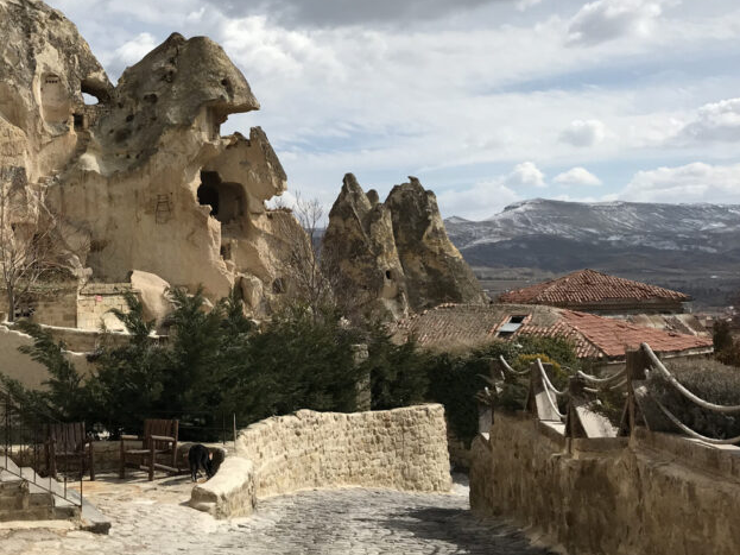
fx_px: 983
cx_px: 152
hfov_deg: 39.7
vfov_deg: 31.4
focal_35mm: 46
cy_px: 212
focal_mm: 3.99
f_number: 1.8
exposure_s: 1/5650
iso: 20
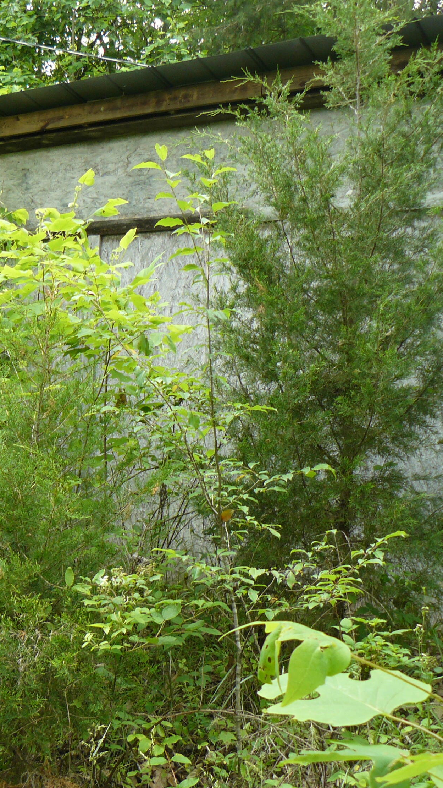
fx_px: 1107
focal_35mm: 53
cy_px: 396
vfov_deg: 39.2
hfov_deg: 22.0
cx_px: 20
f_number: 2.8
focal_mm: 6
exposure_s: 1/80
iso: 100
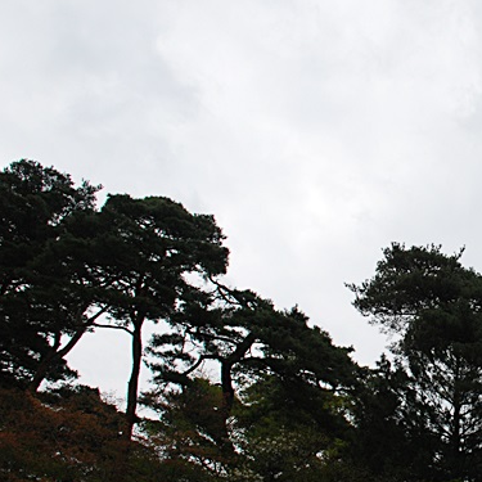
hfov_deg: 31.9
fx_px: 772
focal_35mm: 49
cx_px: 486
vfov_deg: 34.5
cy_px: 302
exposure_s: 1/640
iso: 400
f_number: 6.3
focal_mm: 18
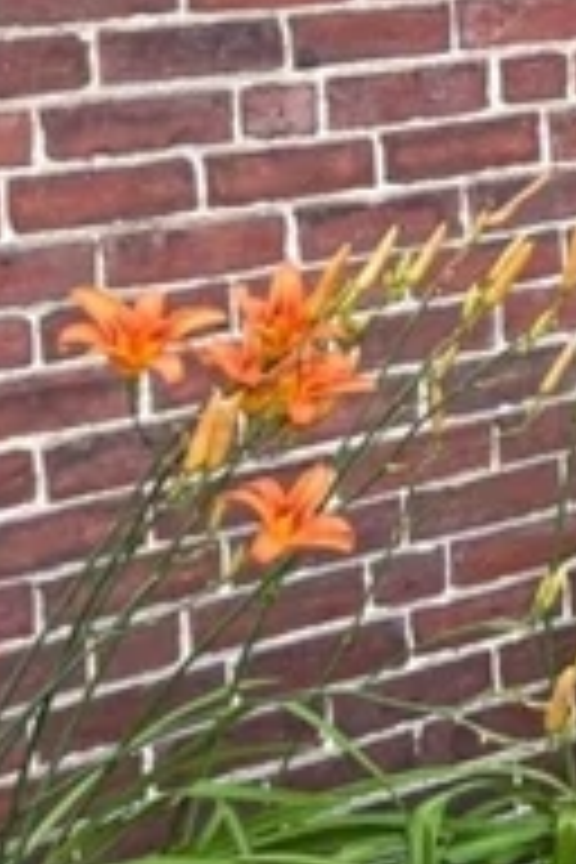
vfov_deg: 14.1
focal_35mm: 144
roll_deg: -1.3
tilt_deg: -3.4
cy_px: 104
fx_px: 3456
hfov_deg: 8.0
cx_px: 1809
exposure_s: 1/122
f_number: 1.6
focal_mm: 5.96
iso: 64
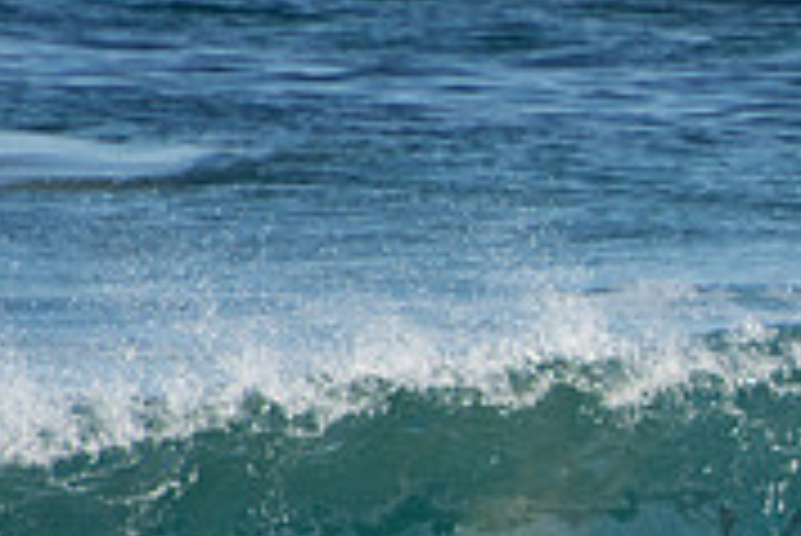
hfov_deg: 1.1
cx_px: 1184
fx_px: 43422
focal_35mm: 1950
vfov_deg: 0.7
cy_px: 538
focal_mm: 400
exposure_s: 1/1600
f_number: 5.6
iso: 450
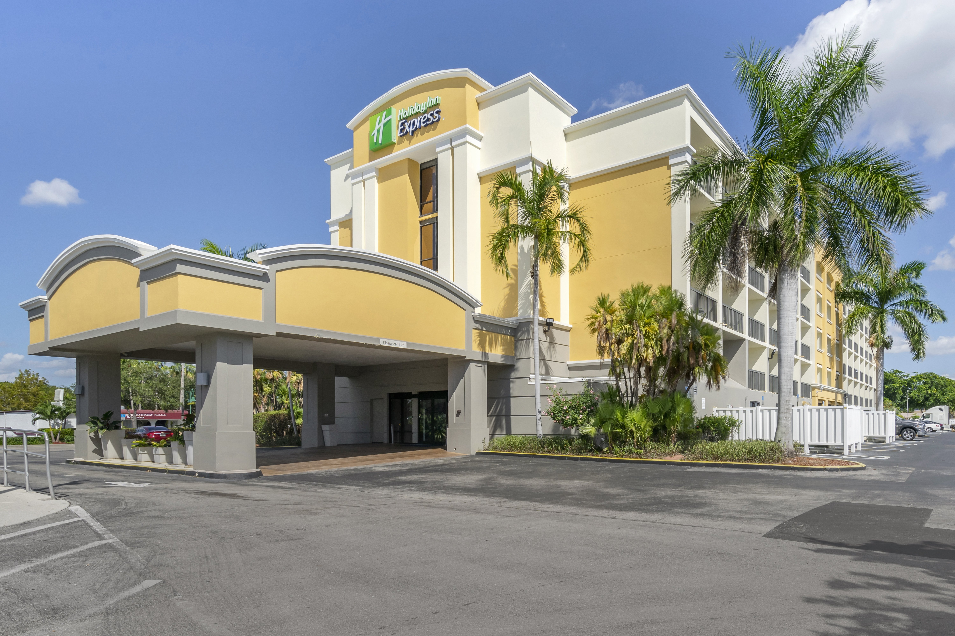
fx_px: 424
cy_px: 318
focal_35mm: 16
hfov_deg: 96.7
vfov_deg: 73.7
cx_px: 478
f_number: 11
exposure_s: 1/1000
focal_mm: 16
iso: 400
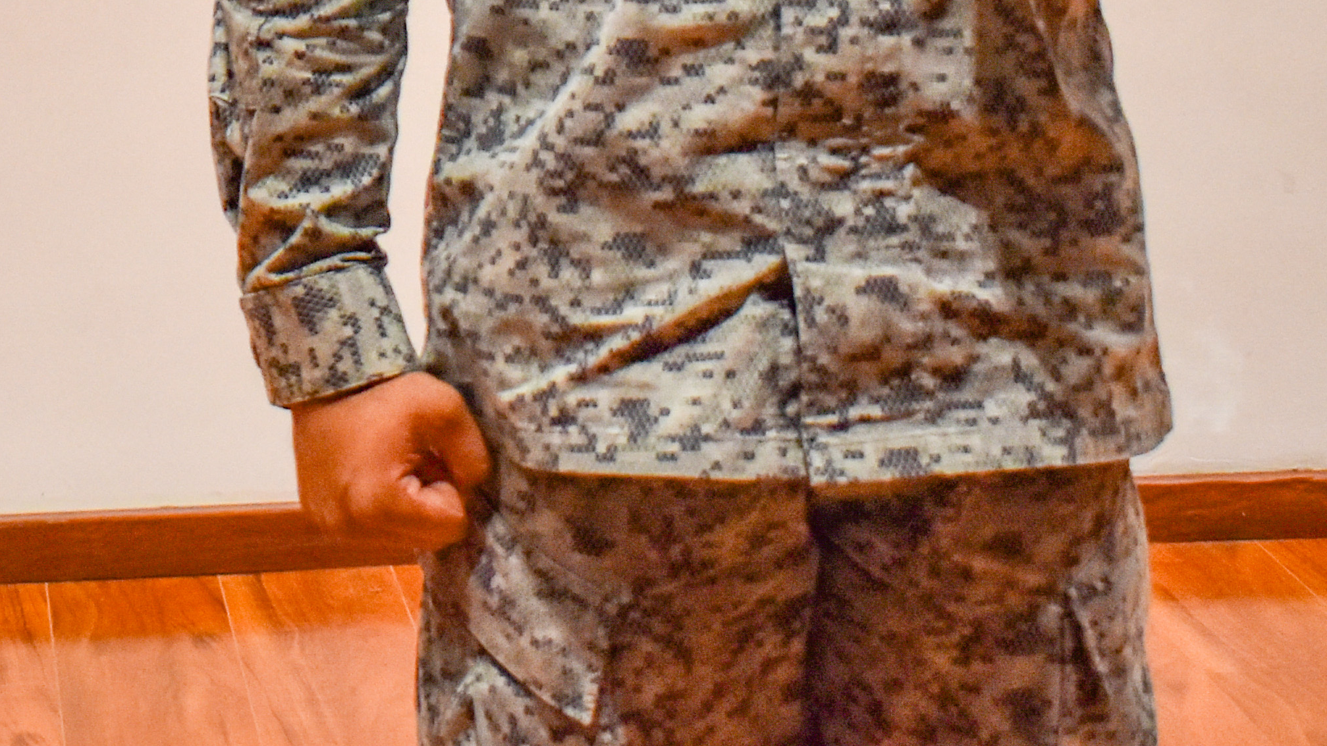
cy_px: -385
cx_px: -259
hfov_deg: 15.8
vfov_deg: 9.0
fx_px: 4609
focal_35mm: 131
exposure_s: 1/125
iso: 1100
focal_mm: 28
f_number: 4.2
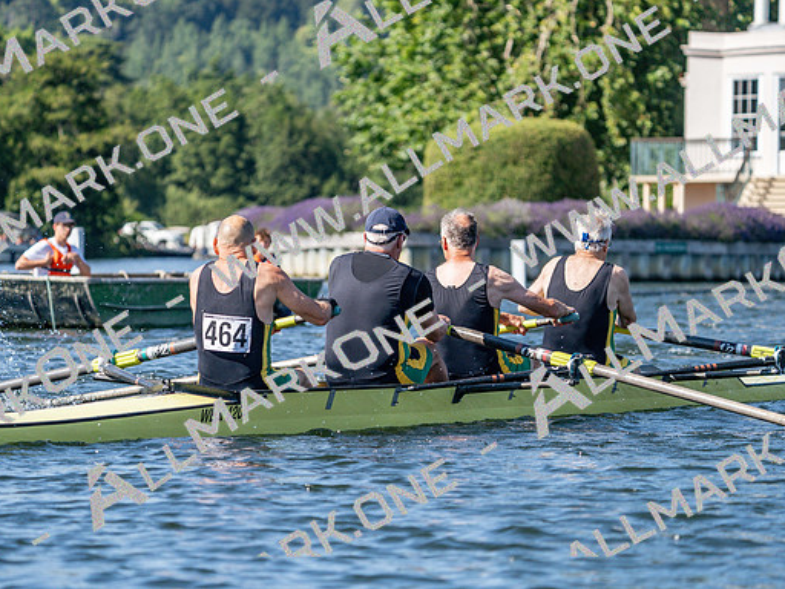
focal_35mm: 218
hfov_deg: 9.1
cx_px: 399
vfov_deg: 6.8
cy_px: 294
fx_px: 4944
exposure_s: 1/1600
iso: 320
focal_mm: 200
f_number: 5.6
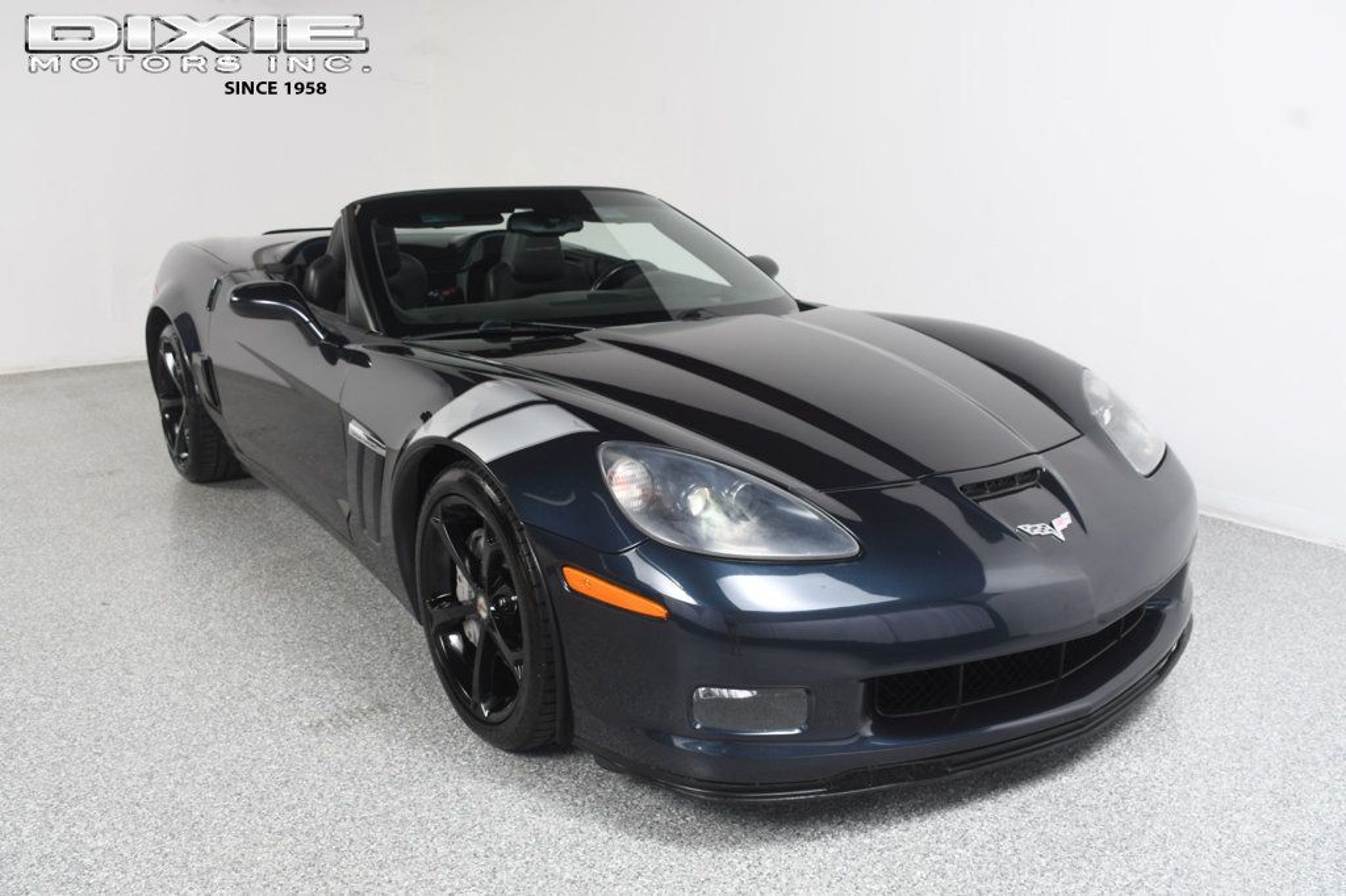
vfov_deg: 43.6
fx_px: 1121
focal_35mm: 30
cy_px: 448
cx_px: 673
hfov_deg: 61.9
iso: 100
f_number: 7.1
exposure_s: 1/160
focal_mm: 20
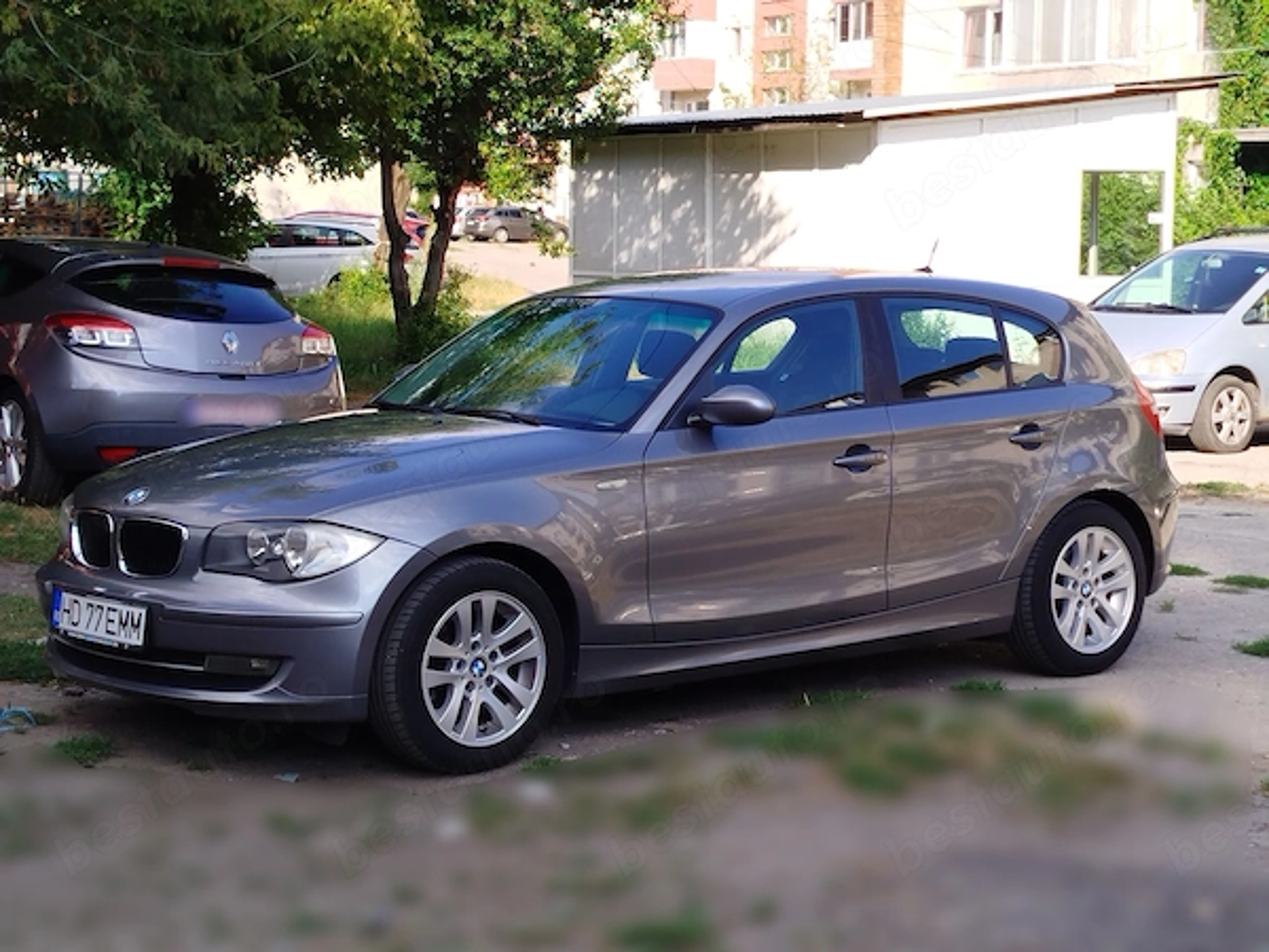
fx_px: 2639
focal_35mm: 72
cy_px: 476
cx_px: 634
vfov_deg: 20.4
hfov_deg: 27.0
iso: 50
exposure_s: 1/515
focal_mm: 5.31
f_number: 1.7
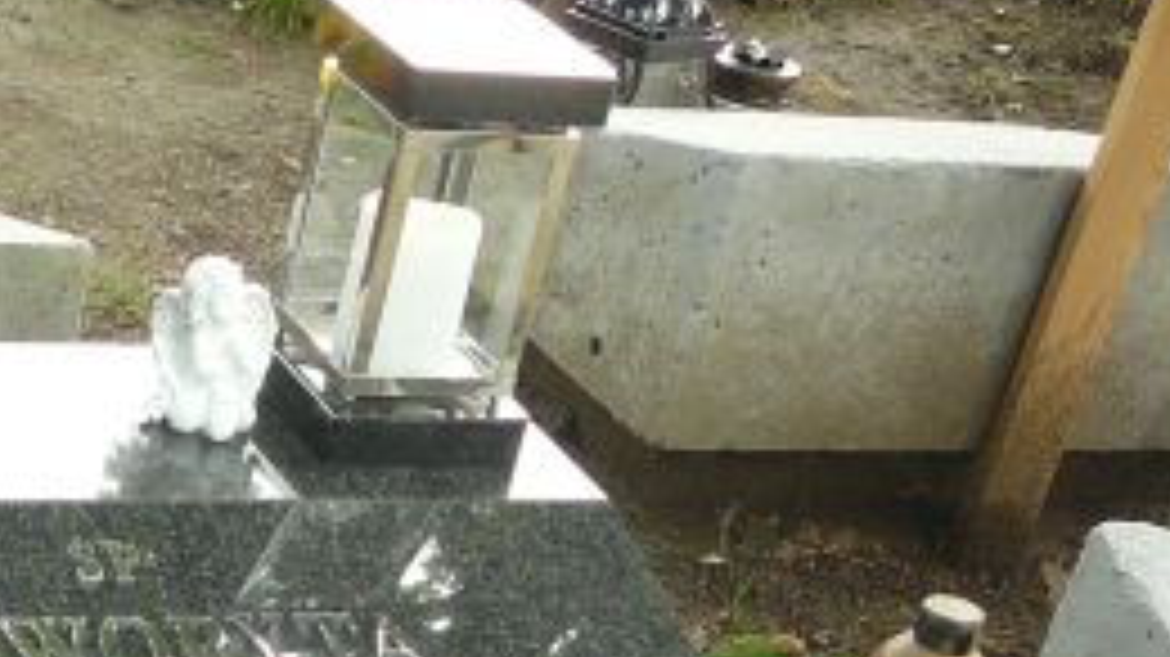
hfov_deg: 21.8
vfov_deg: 12.2
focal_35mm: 94
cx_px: -40
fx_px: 2915
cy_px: 1012
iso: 100
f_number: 2.8
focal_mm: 5.2
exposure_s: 1/50
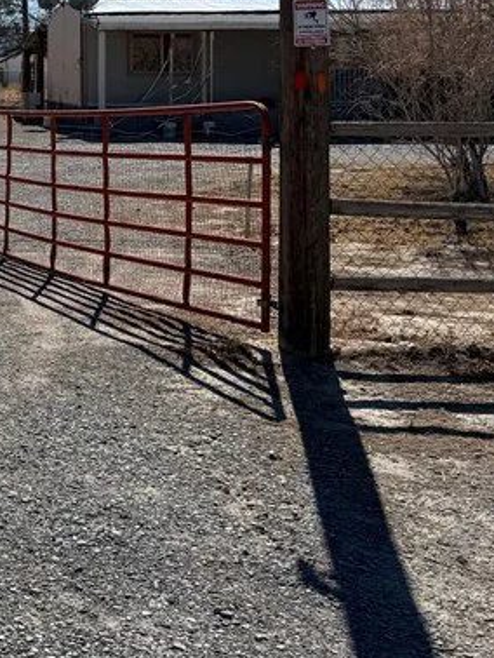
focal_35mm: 65
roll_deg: +0.1
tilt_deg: +1.3
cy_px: 59
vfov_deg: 28.6
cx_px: -150
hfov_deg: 20.6
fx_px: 1235
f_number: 1.78
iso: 80
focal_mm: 6.76
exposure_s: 1/9091
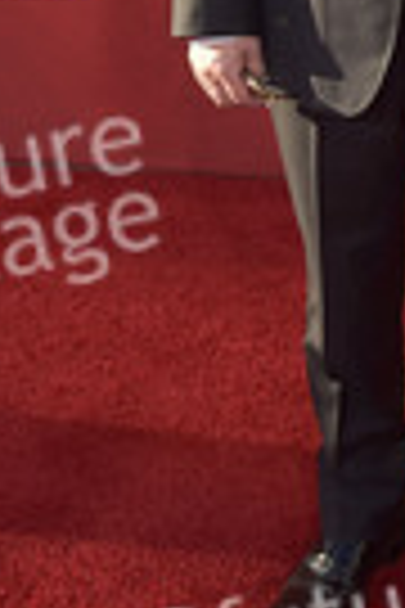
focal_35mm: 101
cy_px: 0
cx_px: 421
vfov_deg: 19.6
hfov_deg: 13.3
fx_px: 1704
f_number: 6.3
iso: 800
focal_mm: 34
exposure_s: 1/1600
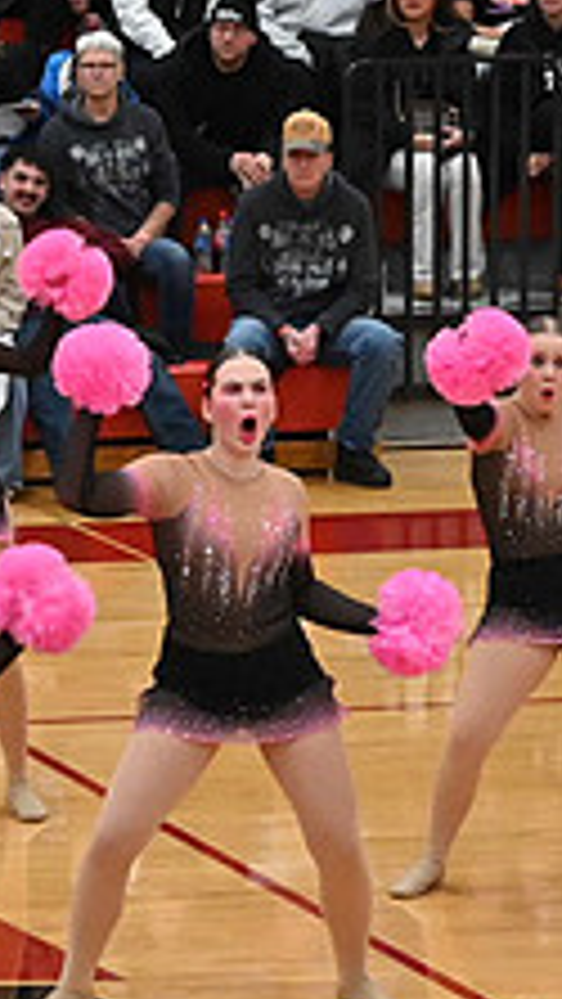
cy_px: 704
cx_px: -737
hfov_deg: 4.2
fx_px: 7598
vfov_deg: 7.5
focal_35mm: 287
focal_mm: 70
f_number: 4
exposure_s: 1/400
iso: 8000
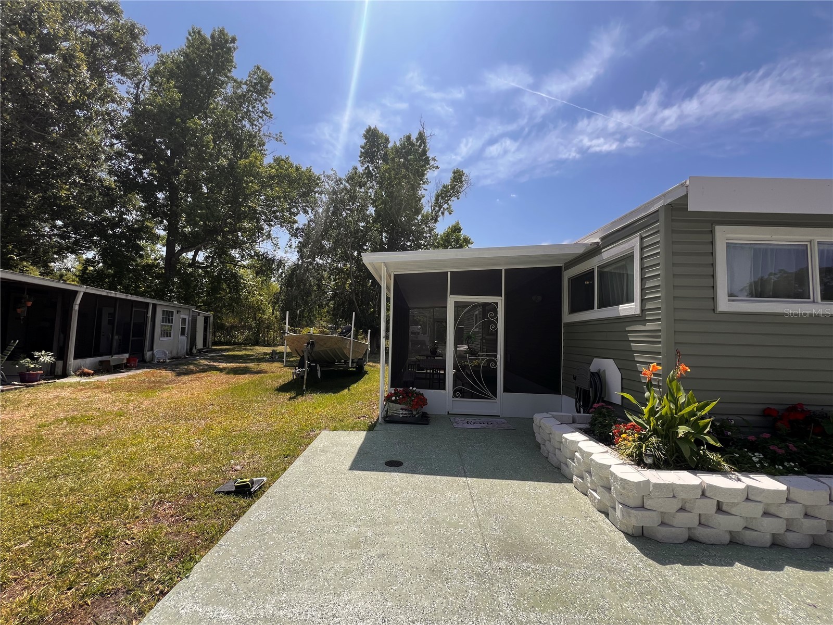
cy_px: 312
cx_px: 416
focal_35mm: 13
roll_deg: -1.4
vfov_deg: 89.9
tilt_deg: +3.8
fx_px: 313
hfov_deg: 106.2
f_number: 1.8
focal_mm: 1.57
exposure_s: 1/840
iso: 32
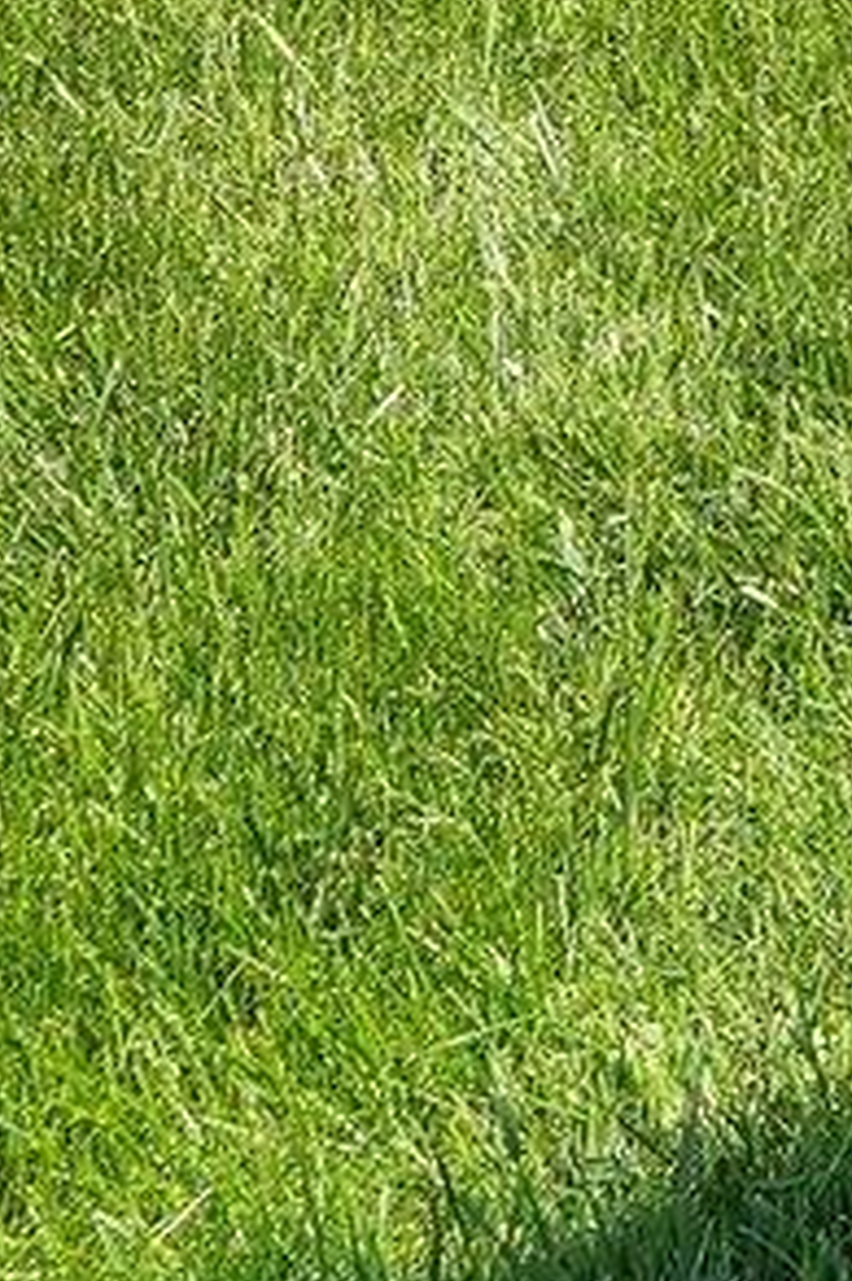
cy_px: -1576
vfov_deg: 15.0
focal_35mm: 98
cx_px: 2674
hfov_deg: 9.9
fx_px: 3483
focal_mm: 14
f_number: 6.3
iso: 200
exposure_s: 1/320
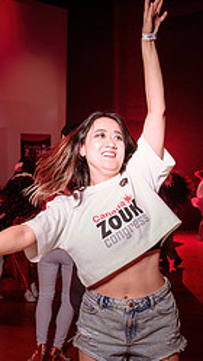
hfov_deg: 18.2
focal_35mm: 66
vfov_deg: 31.8
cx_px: 122
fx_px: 632
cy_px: 212
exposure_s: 1/100
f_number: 3.2
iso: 1000
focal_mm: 27
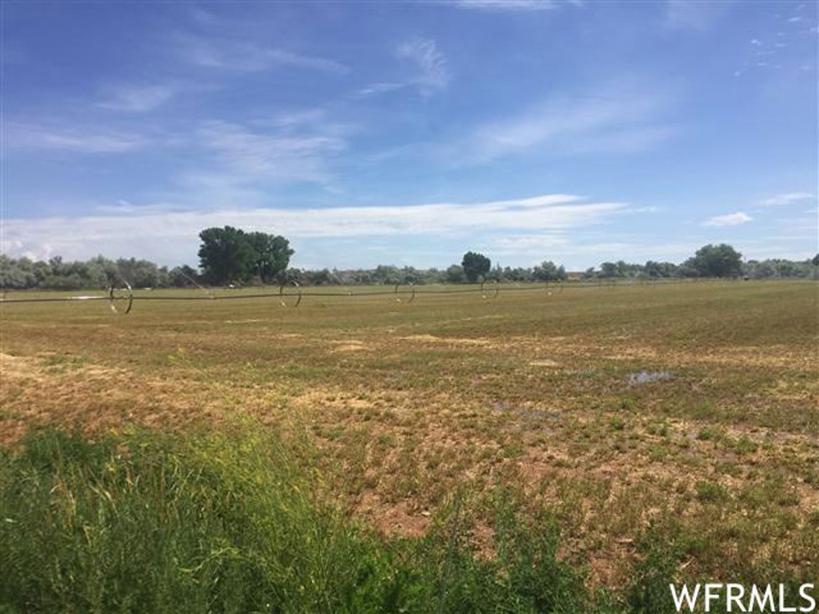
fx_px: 686
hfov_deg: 61.7
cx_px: 410
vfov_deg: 48.2
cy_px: 307
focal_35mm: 29
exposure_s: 1/3049
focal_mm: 4.15
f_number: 2.2
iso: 32
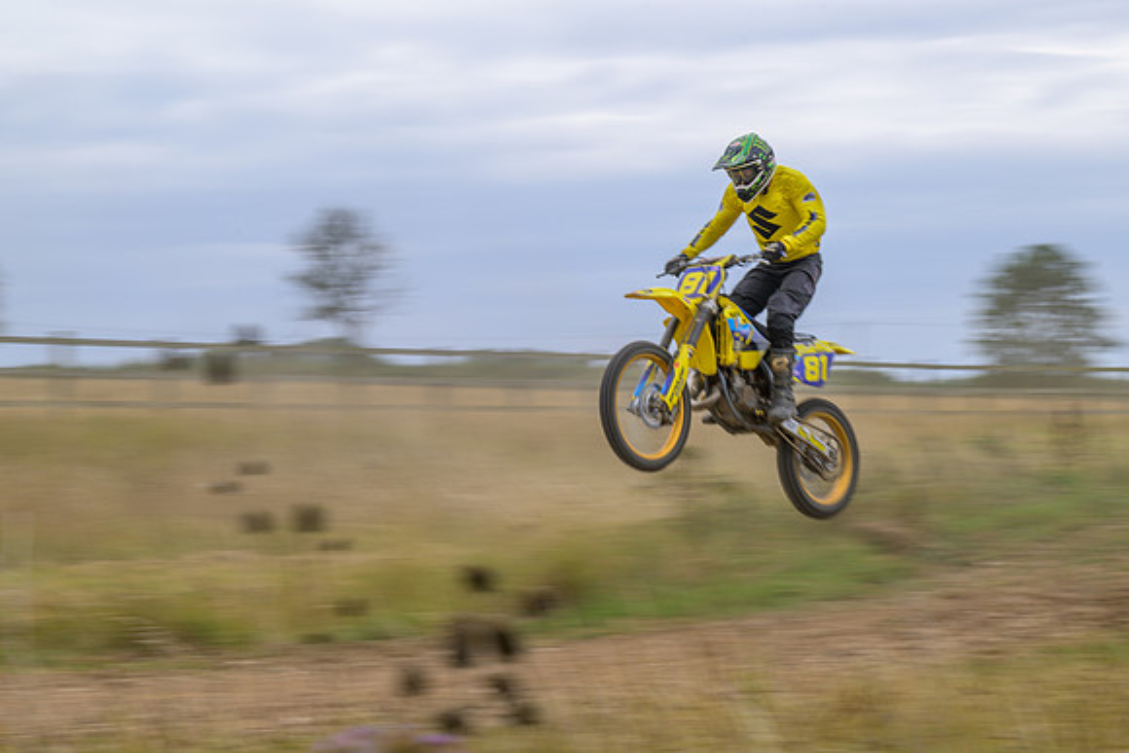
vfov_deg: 12.4
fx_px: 3455
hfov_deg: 18.6
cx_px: 551
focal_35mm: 110
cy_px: 377
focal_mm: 104
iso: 64
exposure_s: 1/60
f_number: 14
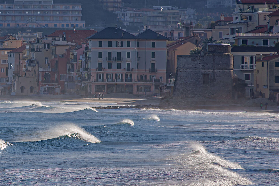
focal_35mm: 490
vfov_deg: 2.8
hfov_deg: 4.2
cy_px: 79
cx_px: 3
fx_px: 3797
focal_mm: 200
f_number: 11
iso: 100
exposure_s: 1/1000
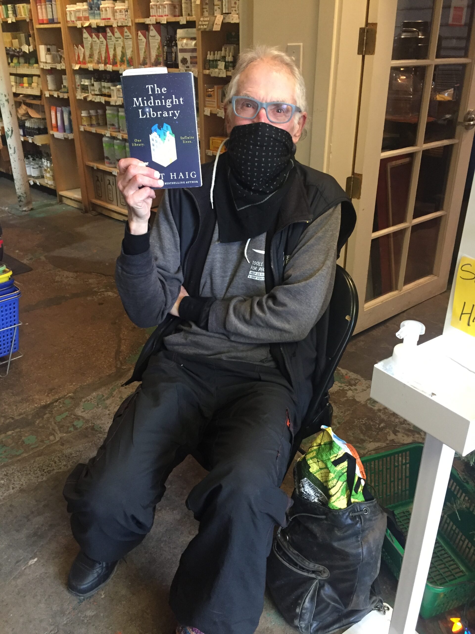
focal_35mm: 29
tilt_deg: -26.5
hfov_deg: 48.2
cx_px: 238
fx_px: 531
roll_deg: +2.0
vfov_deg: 61.7
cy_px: 317
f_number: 2.2
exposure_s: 1/17
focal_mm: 4.15
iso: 250
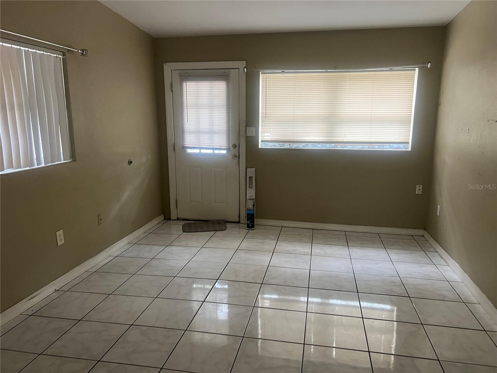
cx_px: 248
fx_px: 373
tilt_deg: -12.3
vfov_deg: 53.1
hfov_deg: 67.3
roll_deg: +0.2
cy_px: 186
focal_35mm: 26
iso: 200
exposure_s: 1/60
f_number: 1.5
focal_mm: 5.7
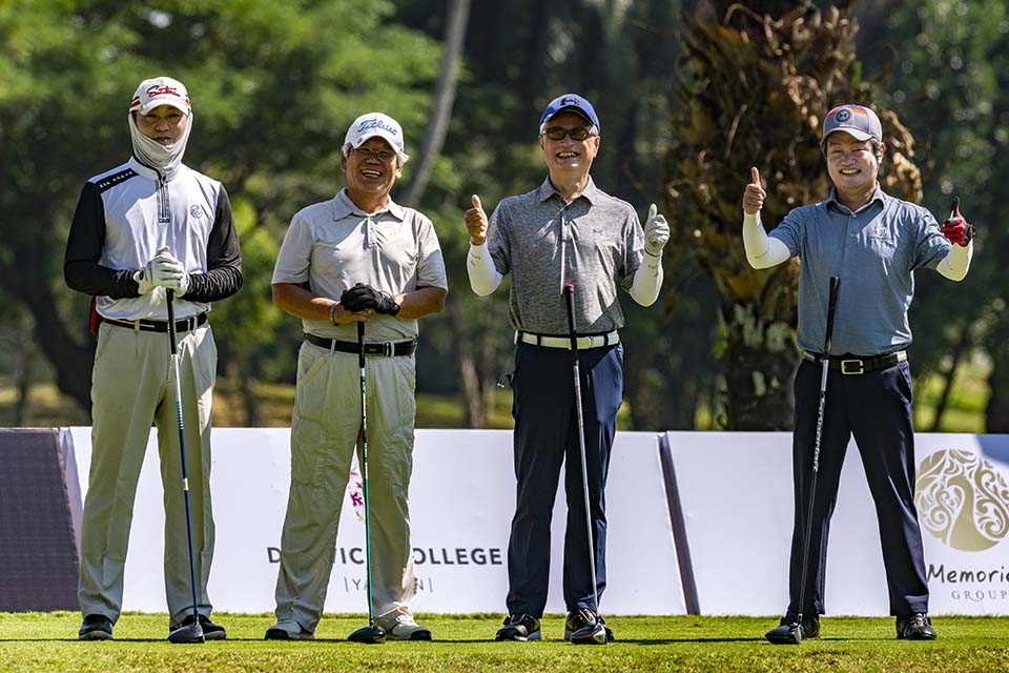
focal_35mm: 400
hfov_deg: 5.2
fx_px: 11210
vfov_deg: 3.4
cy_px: 336
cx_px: 504
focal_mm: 400
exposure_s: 1/1600
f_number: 8
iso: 450
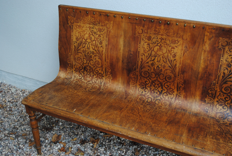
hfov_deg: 46.3
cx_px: 116
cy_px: 78
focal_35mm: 42
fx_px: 271
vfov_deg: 32.0
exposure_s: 1/80
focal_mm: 28
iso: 200
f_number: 4.5
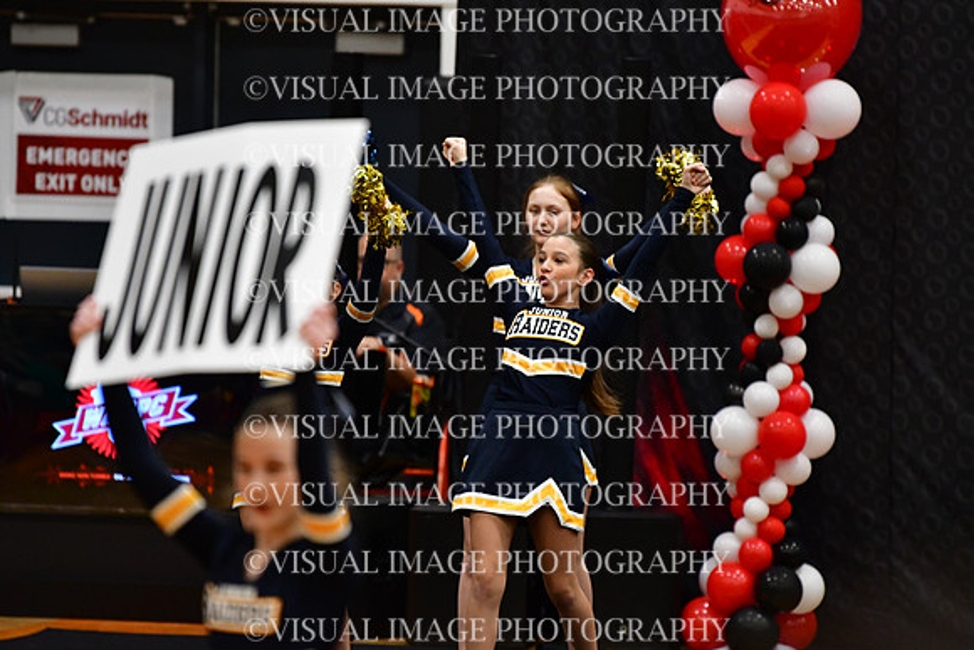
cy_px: 325
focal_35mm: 277
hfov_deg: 7.4
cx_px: 487
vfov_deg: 5.0
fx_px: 7496
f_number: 2.8
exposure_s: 1/800
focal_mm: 185
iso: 4000
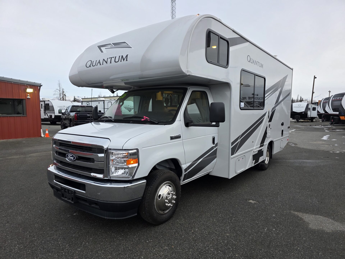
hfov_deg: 73.9
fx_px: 229
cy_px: 130
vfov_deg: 58.9
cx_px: 172
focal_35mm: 23
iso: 40
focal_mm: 6.3
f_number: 1.7
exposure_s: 1/180
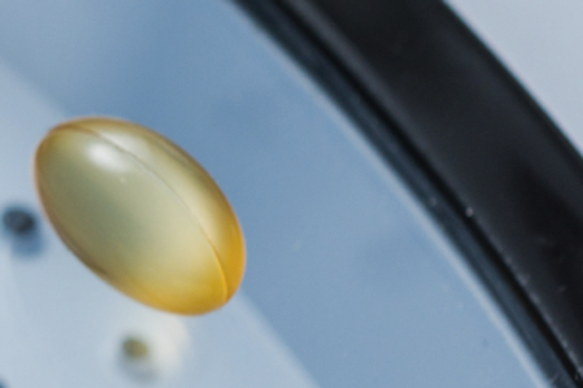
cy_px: 304
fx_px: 3627
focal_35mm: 224
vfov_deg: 6.1
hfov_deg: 8.6
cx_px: -644
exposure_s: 1/125
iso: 100
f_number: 8
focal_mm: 40
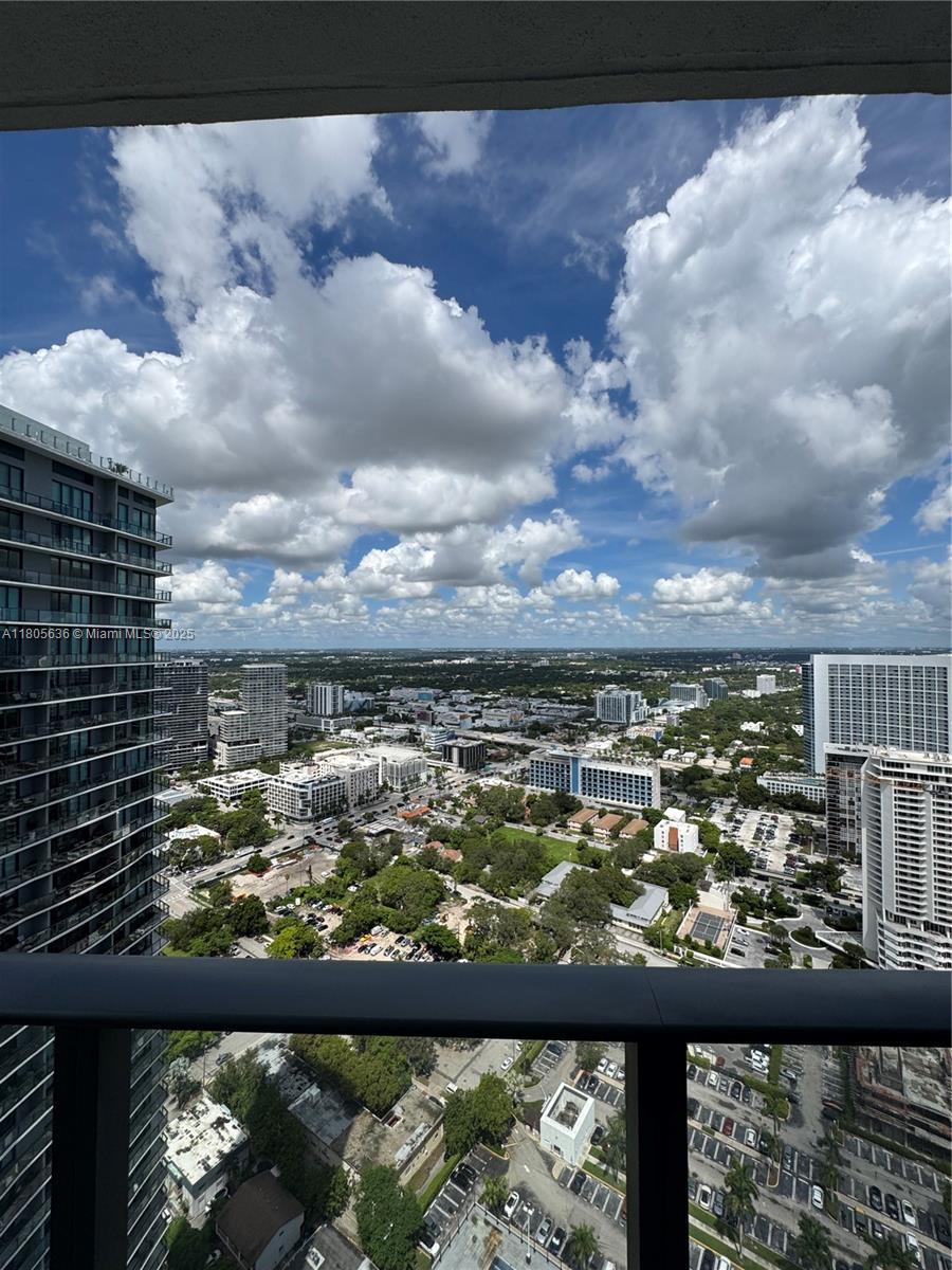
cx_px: 476
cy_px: 635
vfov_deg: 102.1
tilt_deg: +1.1
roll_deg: +0.7
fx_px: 513
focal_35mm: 14
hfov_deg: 85.7
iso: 40
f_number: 2.2
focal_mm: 2.22
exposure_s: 1/3906
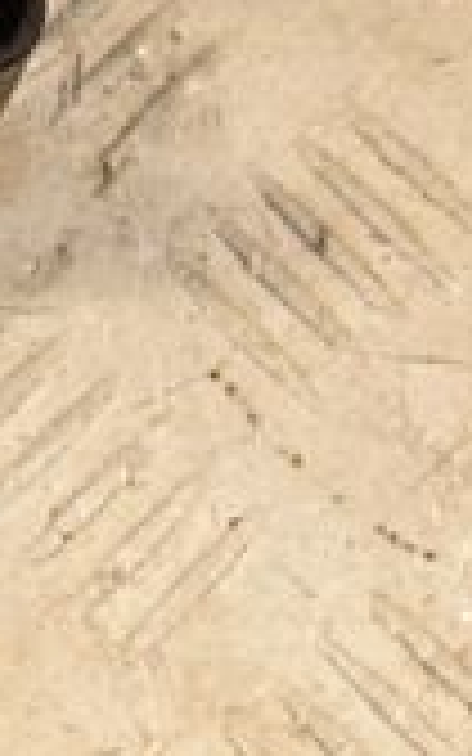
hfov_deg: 7.9
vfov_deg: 12.7
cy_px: -32
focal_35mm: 163
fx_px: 3355
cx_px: -292
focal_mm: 28
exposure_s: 1/200
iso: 800
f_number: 7.1
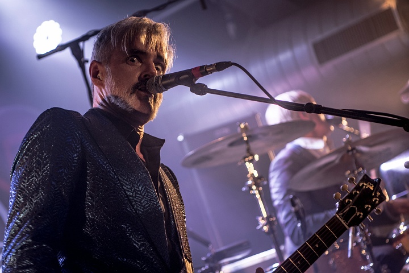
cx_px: 204
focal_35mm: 105
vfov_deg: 13.0
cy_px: 136
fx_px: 1193
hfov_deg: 19.5
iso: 320
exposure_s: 1/200
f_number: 2.8
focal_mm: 70
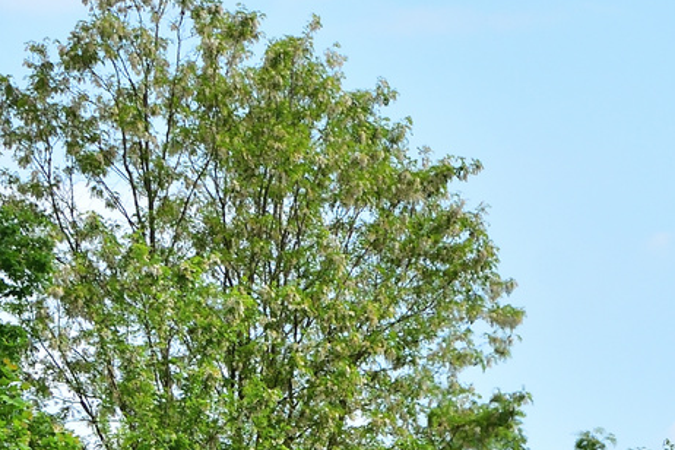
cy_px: 706
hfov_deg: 7.4
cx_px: 1042
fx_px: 5137
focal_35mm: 274
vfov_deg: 5.0
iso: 200
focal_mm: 44
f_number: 7.1
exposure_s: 1/640
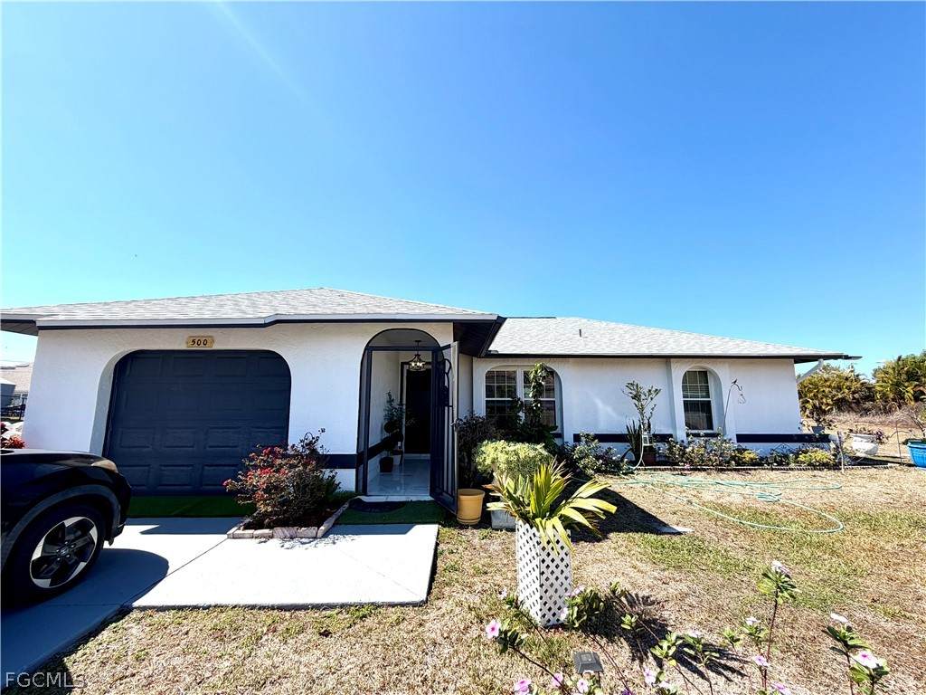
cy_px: 348
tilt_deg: +7.9
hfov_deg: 102.1
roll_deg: +0.2
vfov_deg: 85.7
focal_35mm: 14
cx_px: 463
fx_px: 375
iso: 25
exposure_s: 1/770
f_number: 2.2
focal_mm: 2.22
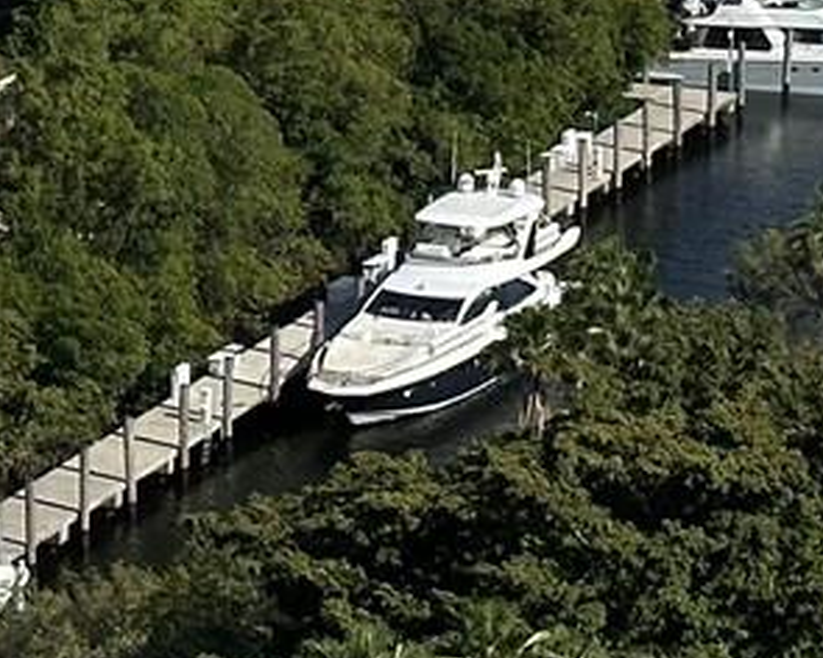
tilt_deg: -5.5
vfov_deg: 6.0
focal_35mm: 254
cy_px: -597
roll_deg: -0.7
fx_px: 6187
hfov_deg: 7.6
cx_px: 145
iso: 64
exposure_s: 1/6623
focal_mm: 6.86
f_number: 1.78
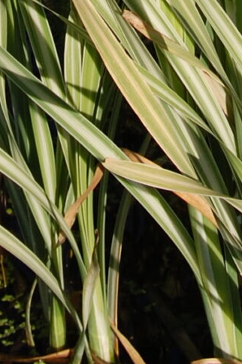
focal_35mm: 246
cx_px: 83
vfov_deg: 8.0
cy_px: -405
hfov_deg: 5.6
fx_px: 2484
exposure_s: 1/320
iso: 200
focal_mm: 31
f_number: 9
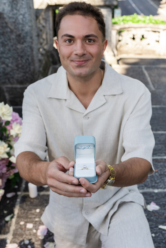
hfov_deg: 28.6
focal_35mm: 47
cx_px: 83
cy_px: 124
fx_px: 325
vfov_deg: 41.9
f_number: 7.1
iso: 250
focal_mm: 47
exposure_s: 1/250
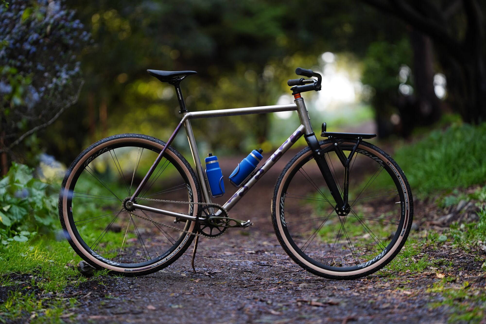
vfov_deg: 10.2
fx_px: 1822
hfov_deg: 15.2
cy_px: 162
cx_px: 243
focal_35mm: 135
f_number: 1.8
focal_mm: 135
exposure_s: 1/160
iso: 320
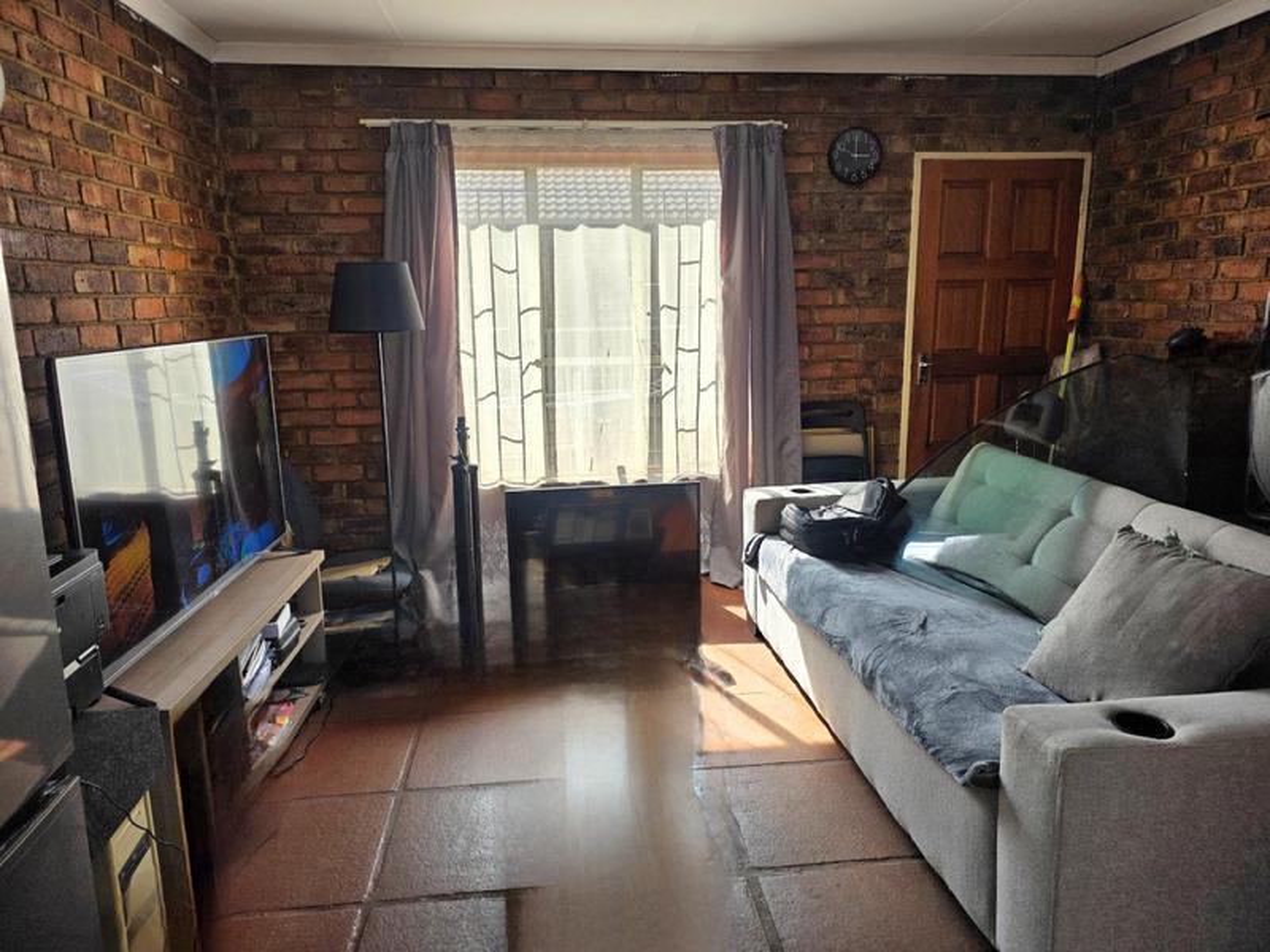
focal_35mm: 23
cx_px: 635
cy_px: 476
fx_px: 844
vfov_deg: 58.9
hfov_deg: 73.9
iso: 32
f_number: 1.7
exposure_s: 1/182
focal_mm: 6.3
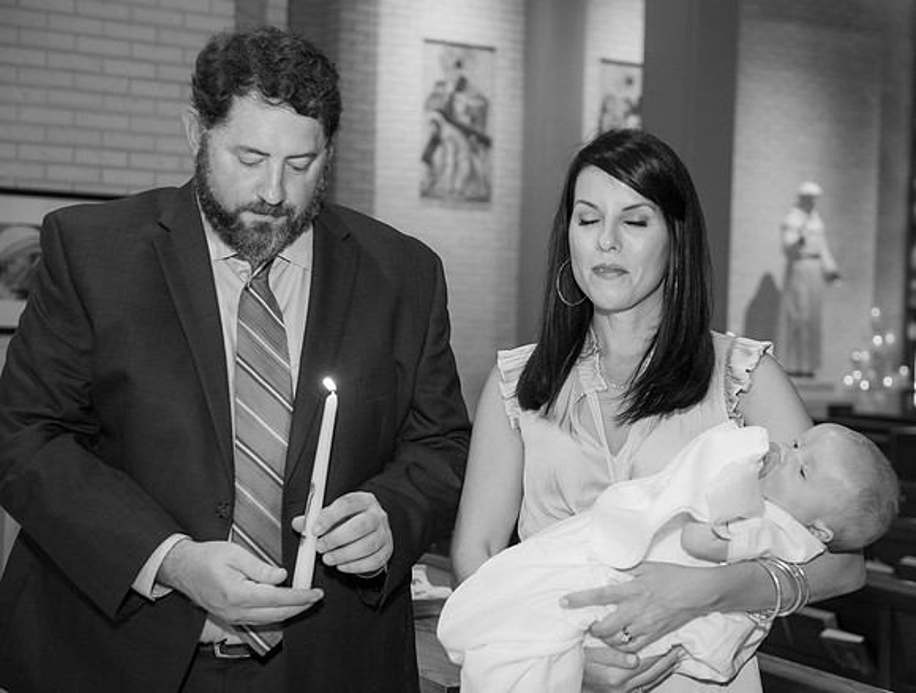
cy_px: 346
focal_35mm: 61
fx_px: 1622
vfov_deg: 24.1
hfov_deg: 31.5
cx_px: 520
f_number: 4
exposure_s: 1/100
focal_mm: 56
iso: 1000
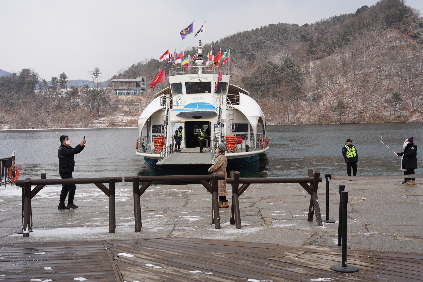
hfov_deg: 45.4
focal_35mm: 43
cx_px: 212
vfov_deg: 31.2
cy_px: 141
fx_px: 505
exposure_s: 1/100
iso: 160
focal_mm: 43
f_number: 11
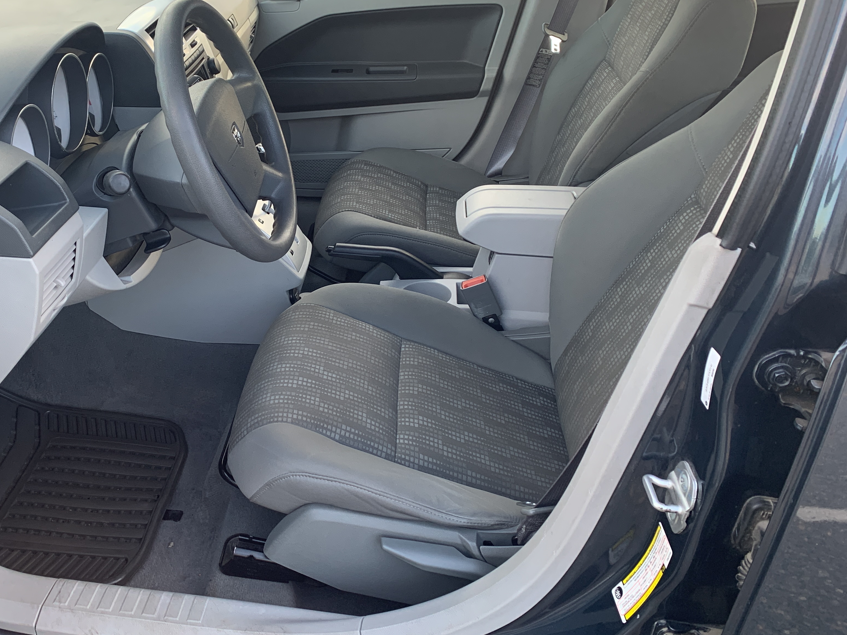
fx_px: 832
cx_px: 298
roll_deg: -1.2
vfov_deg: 41.6
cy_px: 257
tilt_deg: -24.9
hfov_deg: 53.1
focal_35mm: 34
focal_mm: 4.25
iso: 64
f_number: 1.8
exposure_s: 1/121
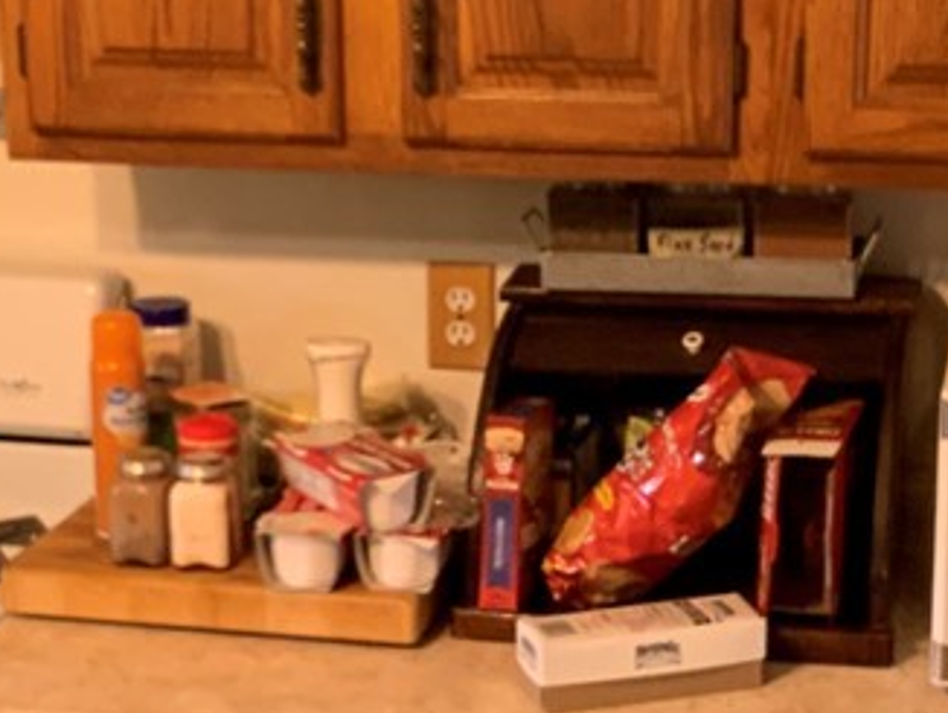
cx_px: 518
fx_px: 2494
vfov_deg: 16.3
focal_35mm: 91
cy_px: 407
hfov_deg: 21.5
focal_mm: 3
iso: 200
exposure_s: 1/60
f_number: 1.8
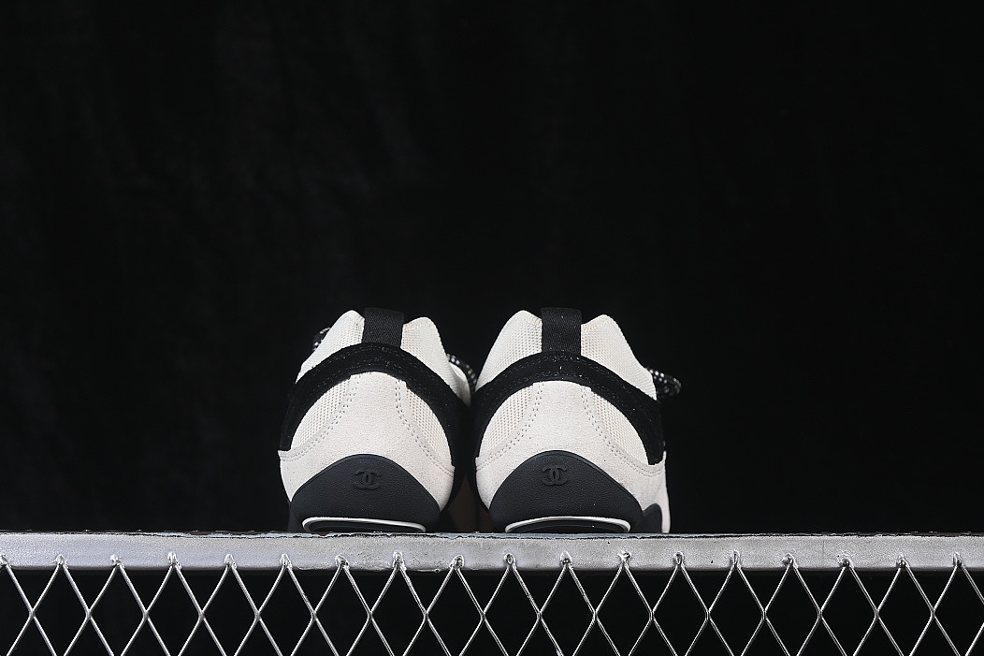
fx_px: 2104
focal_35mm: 77
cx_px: 483
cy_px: 324
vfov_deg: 17.7
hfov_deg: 26.3
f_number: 7.1
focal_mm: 50
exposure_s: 1/60
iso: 160
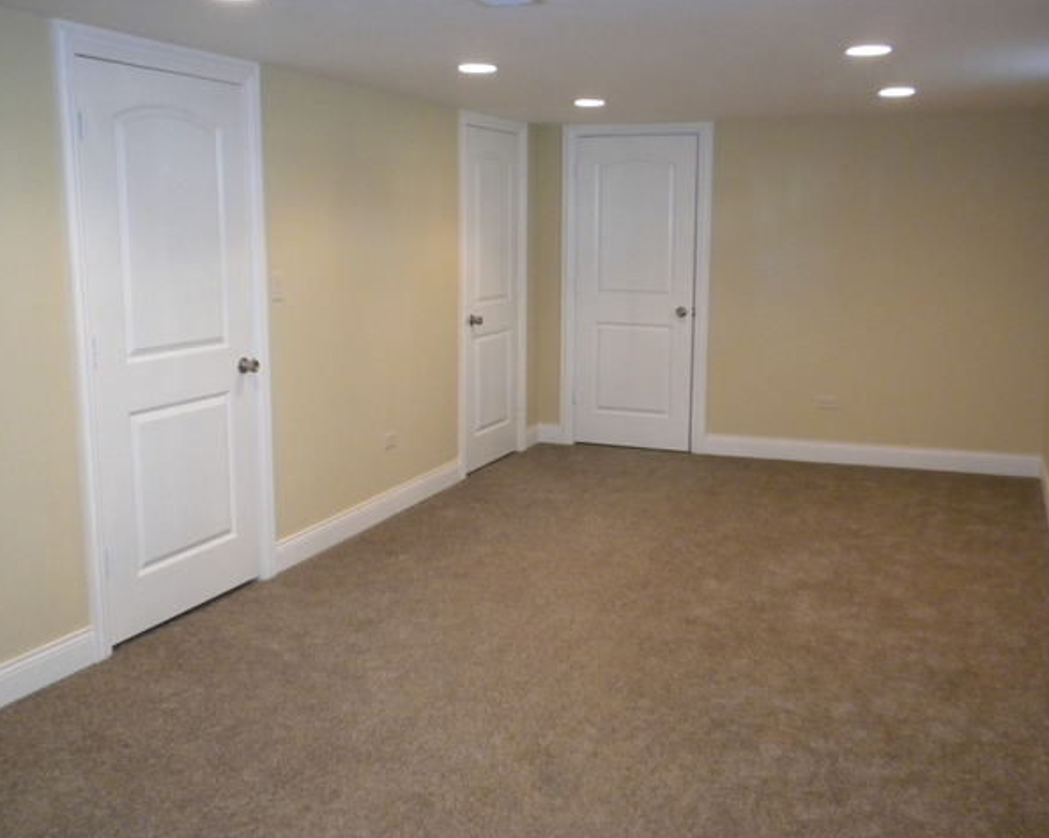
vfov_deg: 38.2
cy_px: 419
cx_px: 555
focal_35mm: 39
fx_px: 1210
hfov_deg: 46.8
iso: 400
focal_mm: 6.6
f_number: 3.5
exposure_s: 1/30
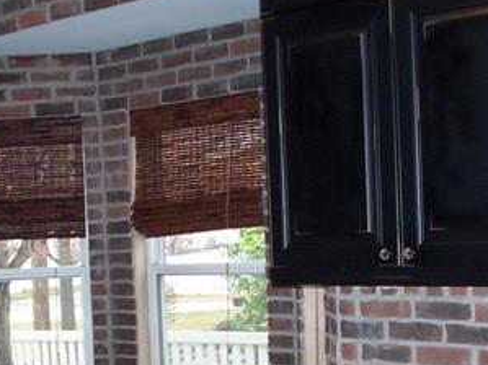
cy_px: 372
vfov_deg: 19.0
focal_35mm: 75
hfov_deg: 25.9
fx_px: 1057
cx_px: 162
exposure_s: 1/60
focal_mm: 6
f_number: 2.8
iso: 140
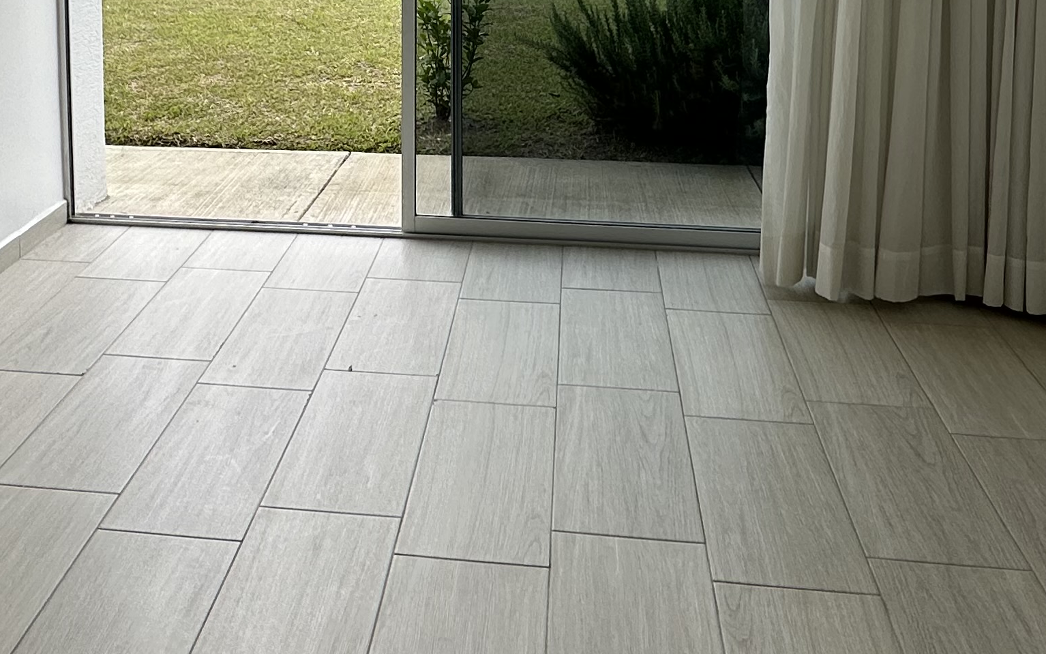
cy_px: -78
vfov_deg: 29.3
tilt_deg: -4.7
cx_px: 434
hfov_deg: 50.2
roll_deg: -0.2
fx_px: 1112
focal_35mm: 39
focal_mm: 2.22
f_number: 2.2
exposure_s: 1/477
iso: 40
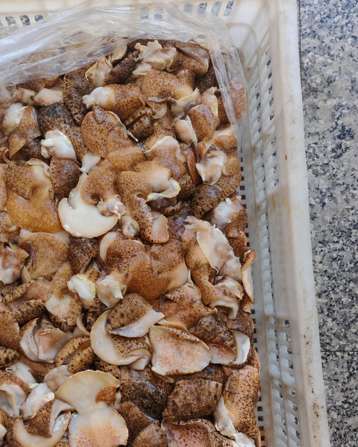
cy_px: 276
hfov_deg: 37.8
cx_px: 120
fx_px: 516
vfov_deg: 46.5
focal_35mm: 39
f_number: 1.95
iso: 50
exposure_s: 1/120
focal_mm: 5.52
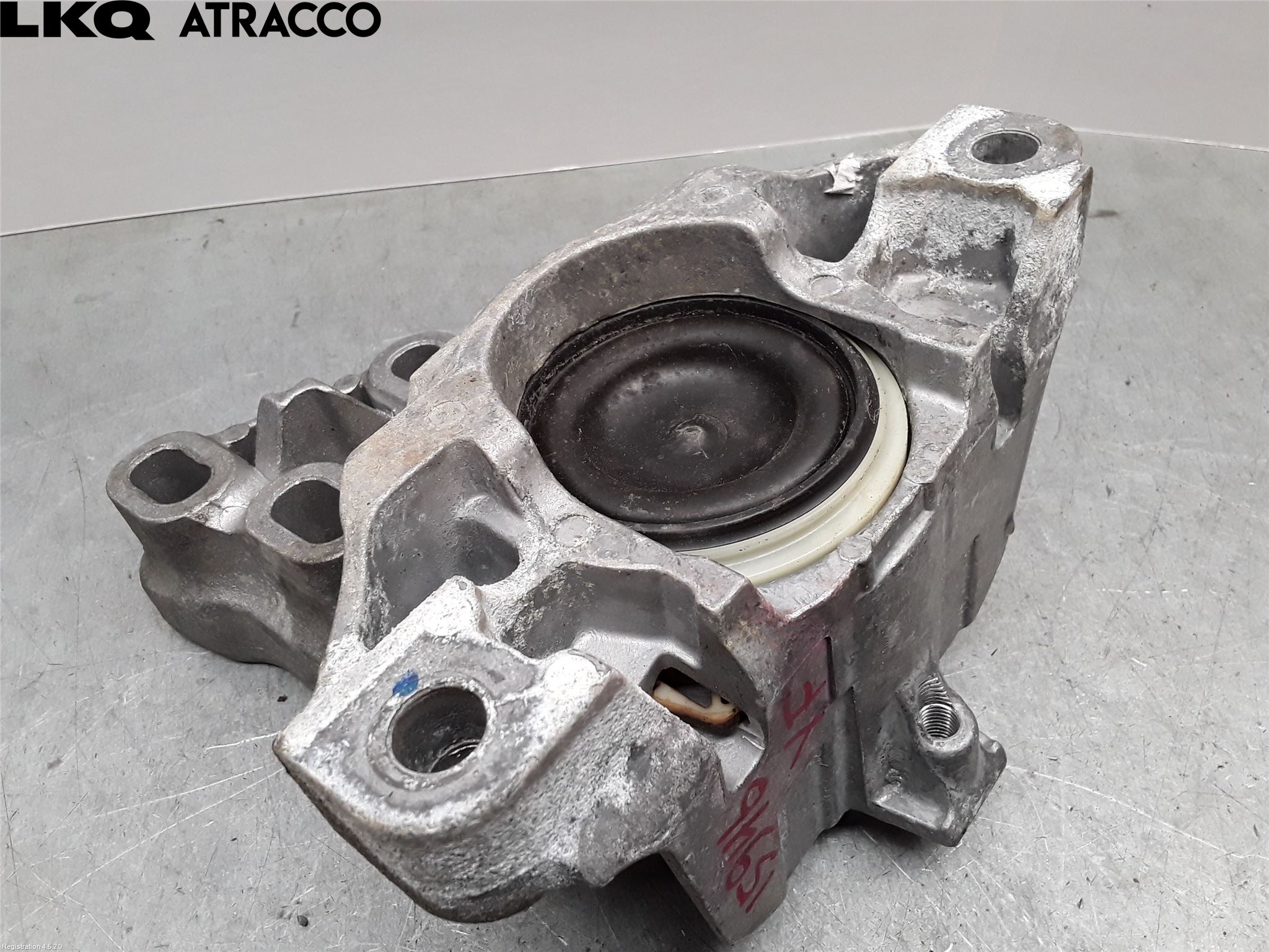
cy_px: 476
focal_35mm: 28
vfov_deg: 49.7
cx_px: 634
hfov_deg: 63.4
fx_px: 1026
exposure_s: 1/100
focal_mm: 2.91
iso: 64
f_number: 1.9
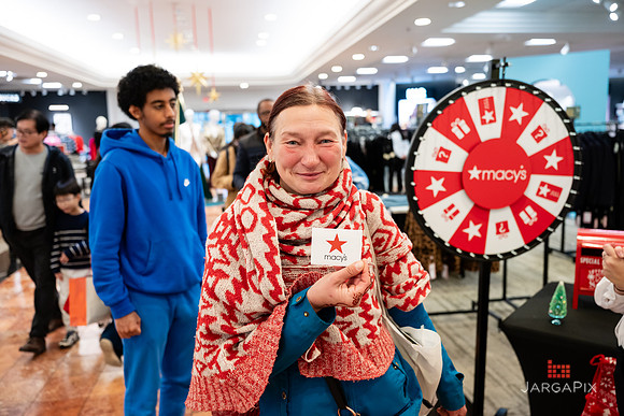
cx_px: 312
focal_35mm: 30
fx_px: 521
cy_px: 208
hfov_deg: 61.9
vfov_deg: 43.6
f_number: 3.2
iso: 1000
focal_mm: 30
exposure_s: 1/125
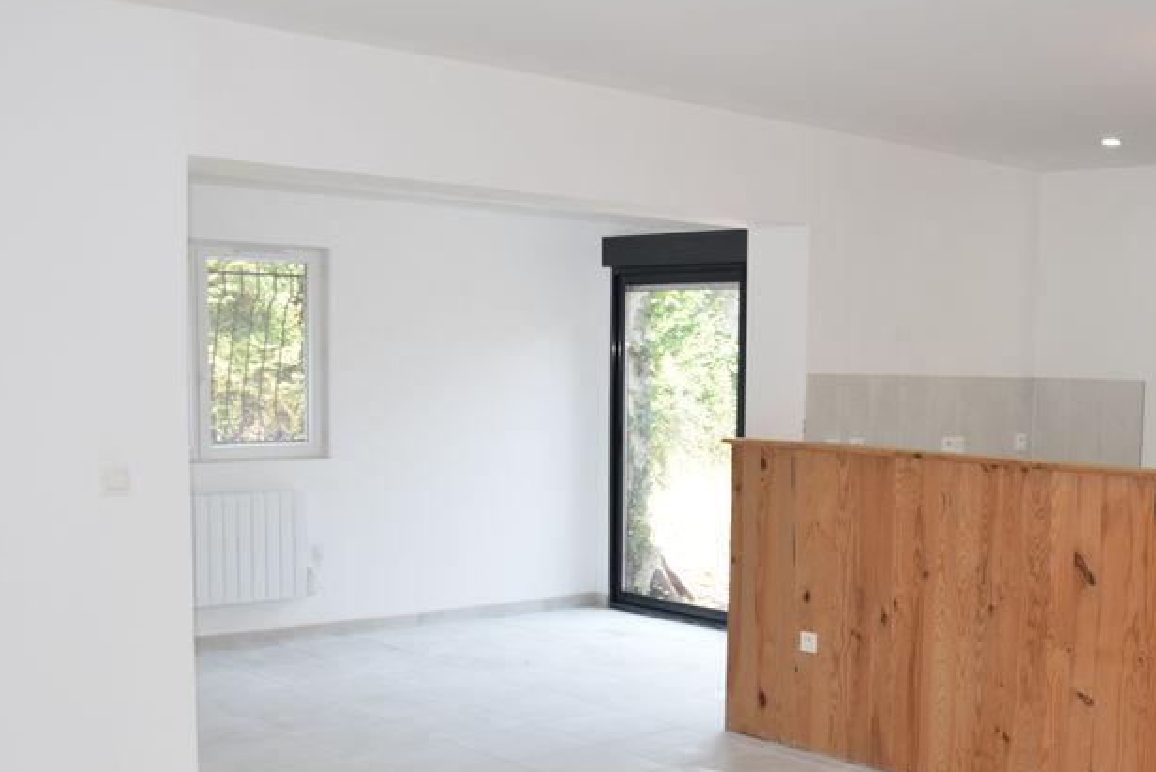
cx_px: 813
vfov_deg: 30.2
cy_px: 548
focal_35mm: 44
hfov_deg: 43.5
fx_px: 1413
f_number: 6.3
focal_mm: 18
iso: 640
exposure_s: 1/160
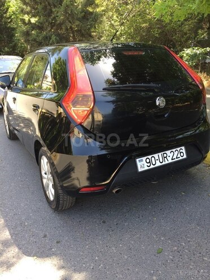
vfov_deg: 61.7
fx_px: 235
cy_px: 140
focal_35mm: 29
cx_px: 105
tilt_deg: -23.9
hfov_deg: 48.2
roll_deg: +2.1
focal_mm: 4.15
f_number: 2.2
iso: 32
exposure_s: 1/117
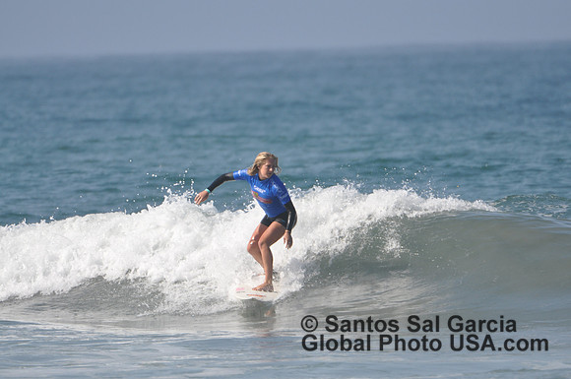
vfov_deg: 1.7
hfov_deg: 2.5
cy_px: 190
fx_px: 13067
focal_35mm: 825
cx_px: 286
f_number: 6.3
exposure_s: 1/1600
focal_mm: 550
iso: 400
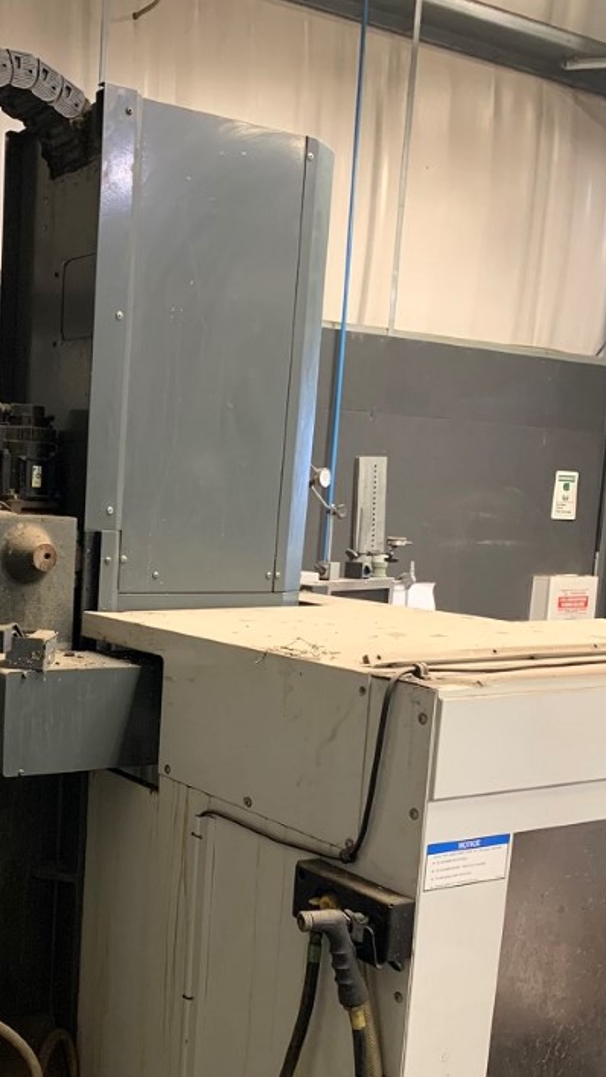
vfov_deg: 48.7
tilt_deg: -10.5
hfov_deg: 28.1
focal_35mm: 41
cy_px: 707
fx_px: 1171
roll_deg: -2.6
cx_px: 85
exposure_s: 1/60
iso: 400
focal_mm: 4.25
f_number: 1.8
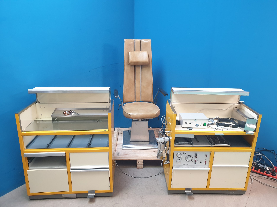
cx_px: 138
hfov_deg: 67.3
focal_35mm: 26
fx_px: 208
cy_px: 104
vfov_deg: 53.1
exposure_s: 1/33
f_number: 2.4
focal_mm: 4.3
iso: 250
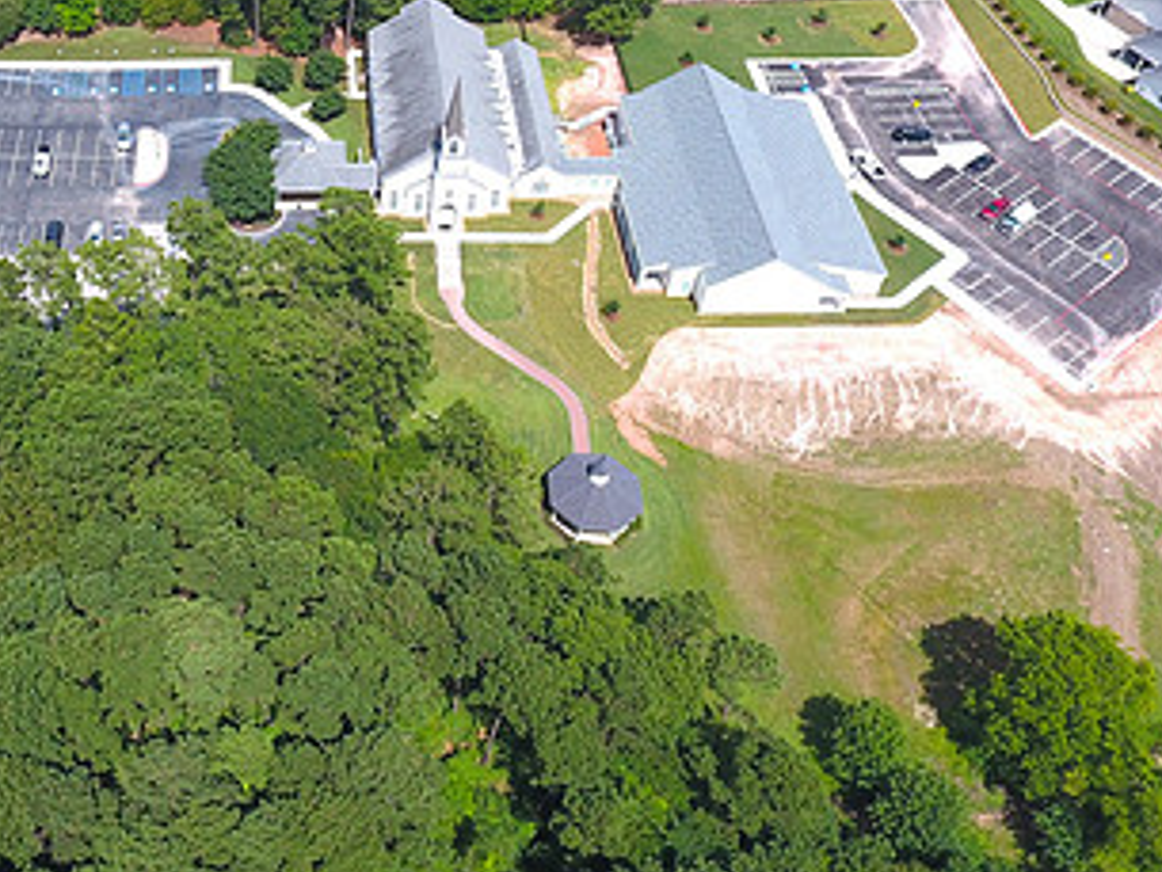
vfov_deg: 37.3
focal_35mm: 38
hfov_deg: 47.0
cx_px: 278
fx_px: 1276
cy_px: 276
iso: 100
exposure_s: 1/955
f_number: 2.8
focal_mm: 3.61
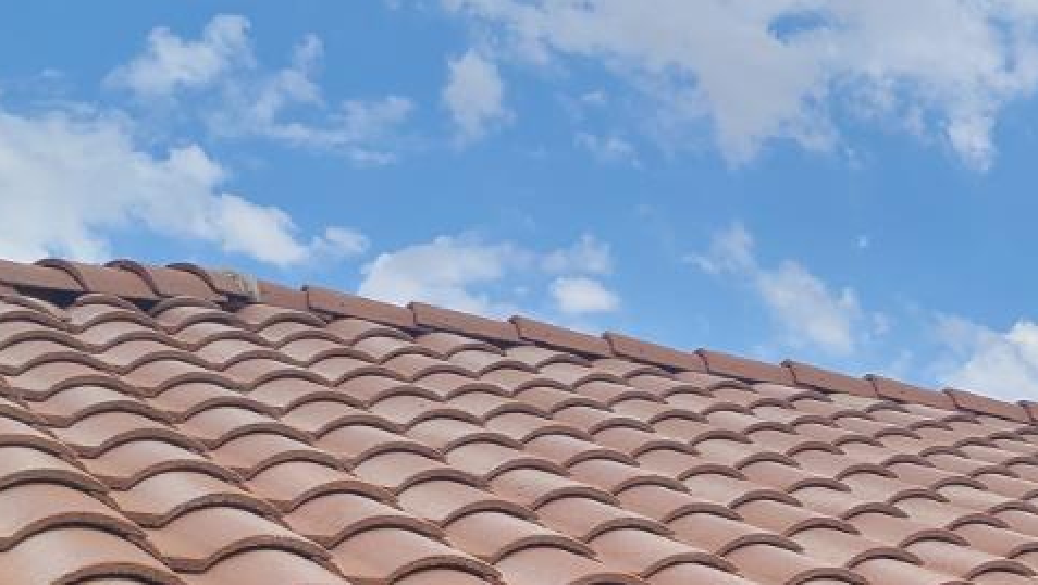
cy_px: 662
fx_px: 2451
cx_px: 1053
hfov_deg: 22.9
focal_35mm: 89
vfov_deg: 13.3
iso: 40
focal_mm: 5.4
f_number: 1.8
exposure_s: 1/2614
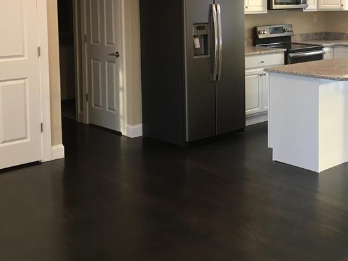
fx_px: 553
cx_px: 246
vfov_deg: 26.0
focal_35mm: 55
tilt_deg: -5.4
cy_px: 45
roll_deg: +0.1
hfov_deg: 34.4
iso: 80
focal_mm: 4.15
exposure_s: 1/30
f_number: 2.2
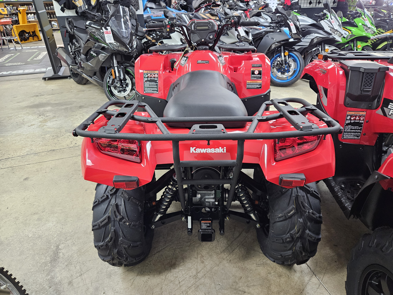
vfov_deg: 58.9
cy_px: 148
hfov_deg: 73.9
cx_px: 196
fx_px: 261
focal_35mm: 23
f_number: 1.8
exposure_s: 1/60
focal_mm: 5.4
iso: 640
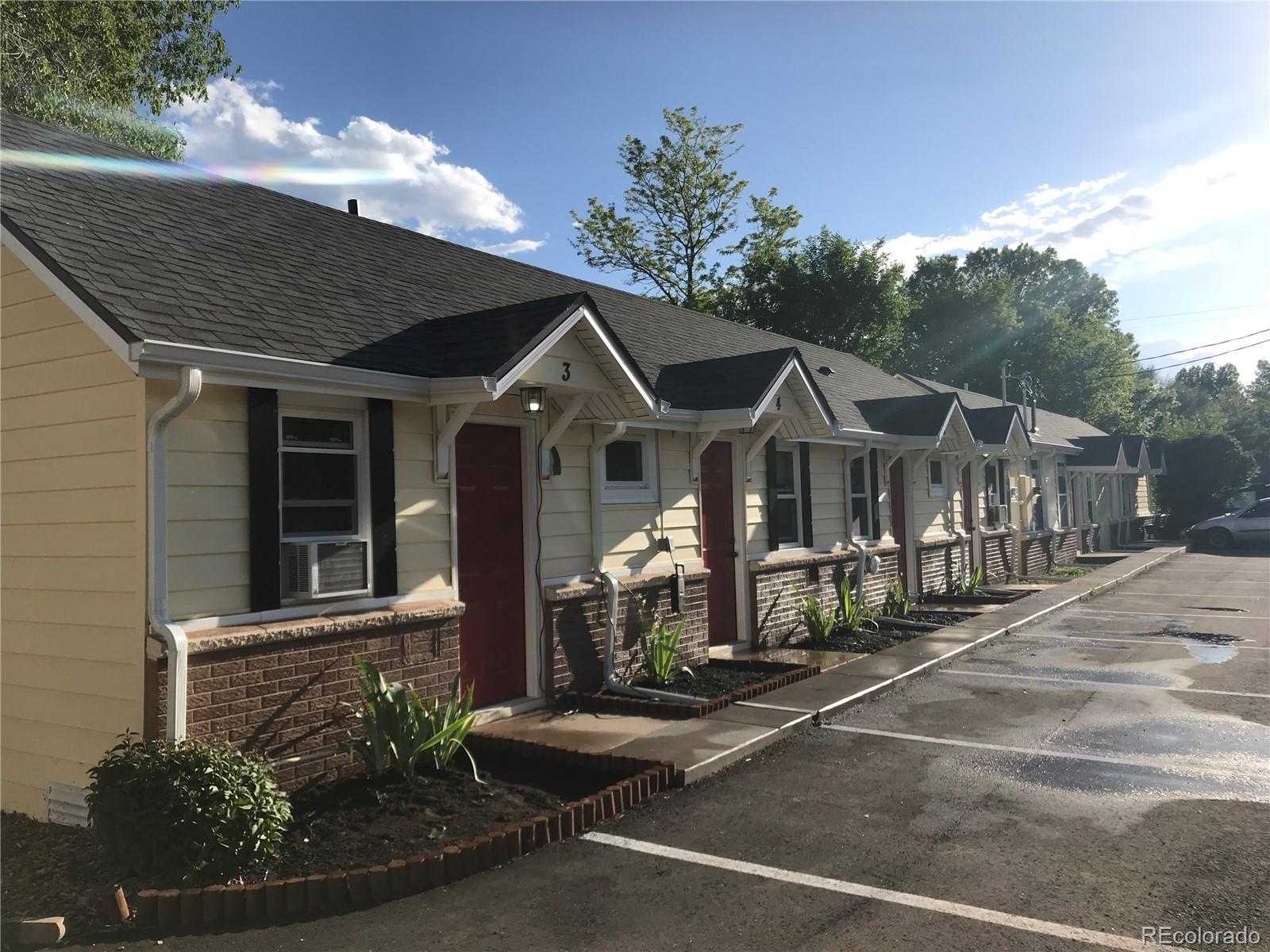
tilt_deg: +2.6
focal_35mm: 28
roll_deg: +1.1
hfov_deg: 63.4
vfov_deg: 49.7
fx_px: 1027
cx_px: 635
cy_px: 476
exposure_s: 1/2179
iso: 20
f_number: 1.8
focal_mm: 3.99
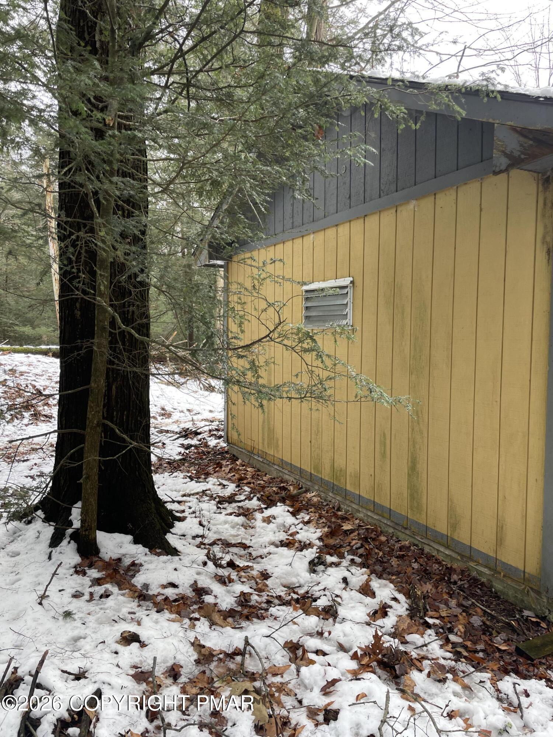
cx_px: 276
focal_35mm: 26
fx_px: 554
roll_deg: +0.1
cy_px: 368
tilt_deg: -3.9
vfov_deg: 67.3
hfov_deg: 53.1
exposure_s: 1/121
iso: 40
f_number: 1.6
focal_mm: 4.2
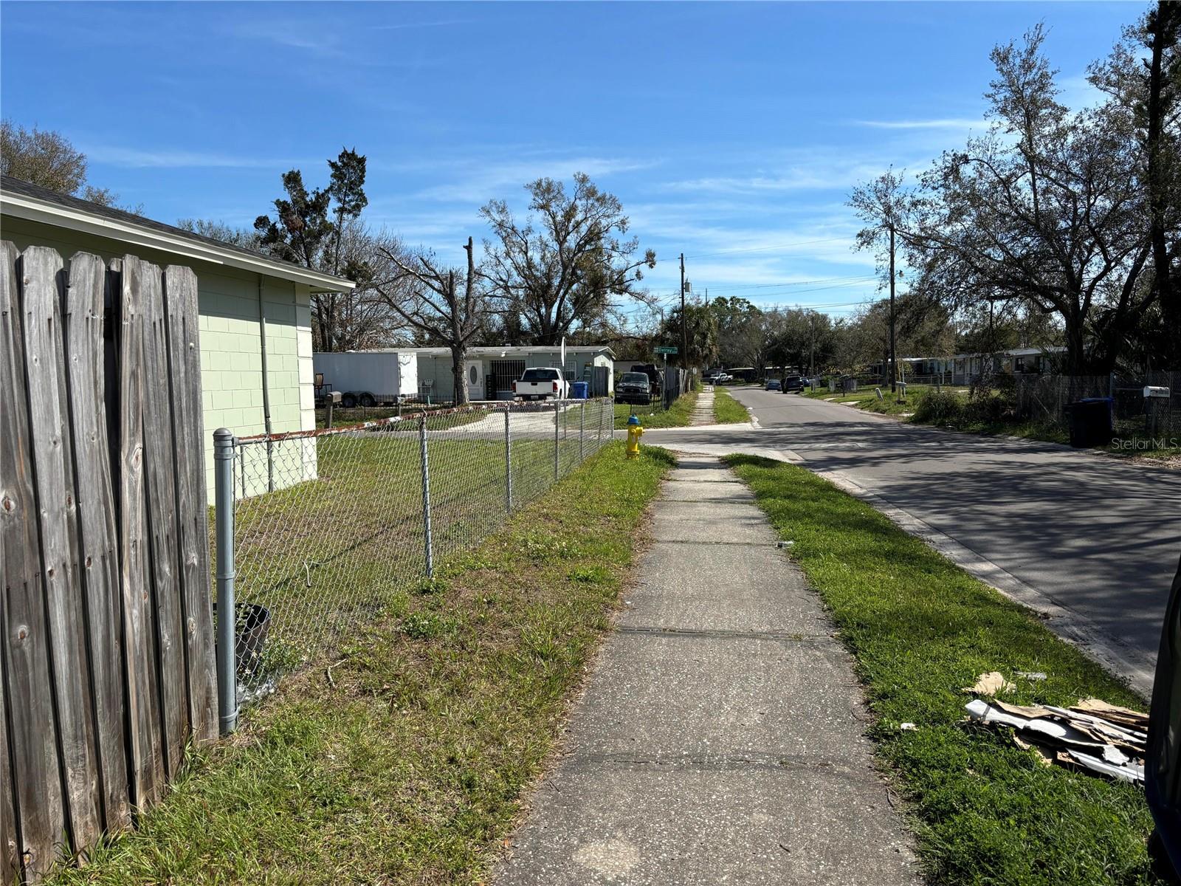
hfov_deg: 67.3
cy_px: 443
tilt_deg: -3.9
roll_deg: +0.7
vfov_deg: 53.1
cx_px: 590
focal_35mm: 26
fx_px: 887
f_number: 1.6
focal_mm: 5.96
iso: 50
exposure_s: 1/3311
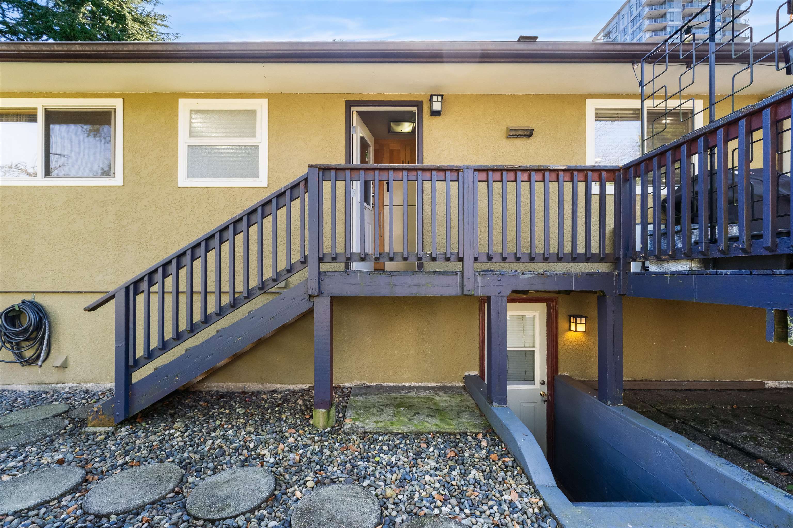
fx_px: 297
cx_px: 396
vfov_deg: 83.3
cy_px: 264
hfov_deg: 106.3
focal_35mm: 14
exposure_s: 1/60
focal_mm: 9
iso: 250
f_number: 9
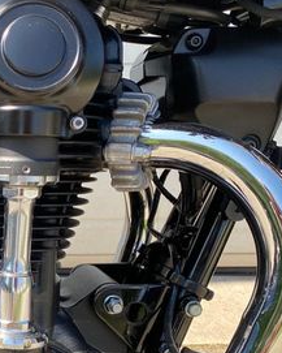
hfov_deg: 23.0
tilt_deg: -22.8
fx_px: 626
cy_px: 262
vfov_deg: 30.9
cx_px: -69
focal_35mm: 60
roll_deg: -0.1
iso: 32
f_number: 1.8
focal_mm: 4.25
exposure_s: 1/373
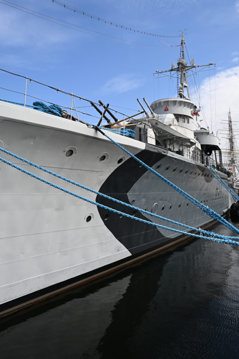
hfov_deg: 45.0
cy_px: 147
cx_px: 124
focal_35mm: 29
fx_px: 289
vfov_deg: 63.2
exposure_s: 1/1250
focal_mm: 24
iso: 400
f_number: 7.1
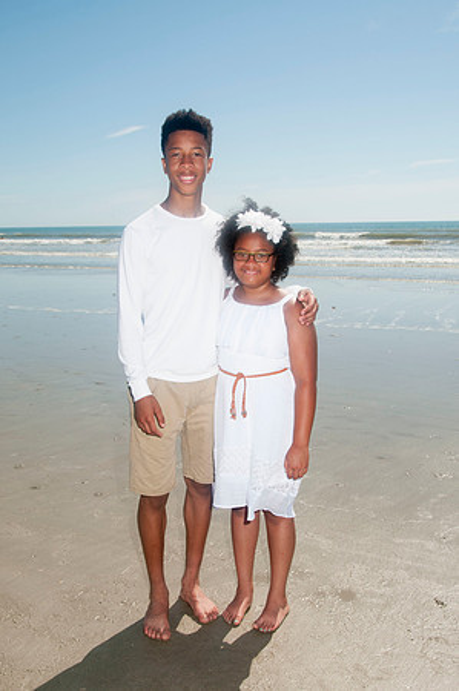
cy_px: 346
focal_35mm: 39
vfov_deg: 49.6
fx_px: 748
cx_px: 230
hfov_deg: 34.1
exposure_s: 1/250
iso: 100
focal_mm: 26
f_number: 11
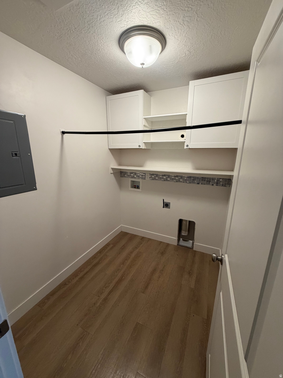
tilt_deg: -13.0
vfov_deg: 102.1
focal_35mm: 14
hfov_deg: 85.7
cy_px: 189
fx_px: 153
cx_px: 142
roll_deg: +0.0
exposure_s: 1/120
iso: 250
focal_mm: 2.22
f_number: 2.2
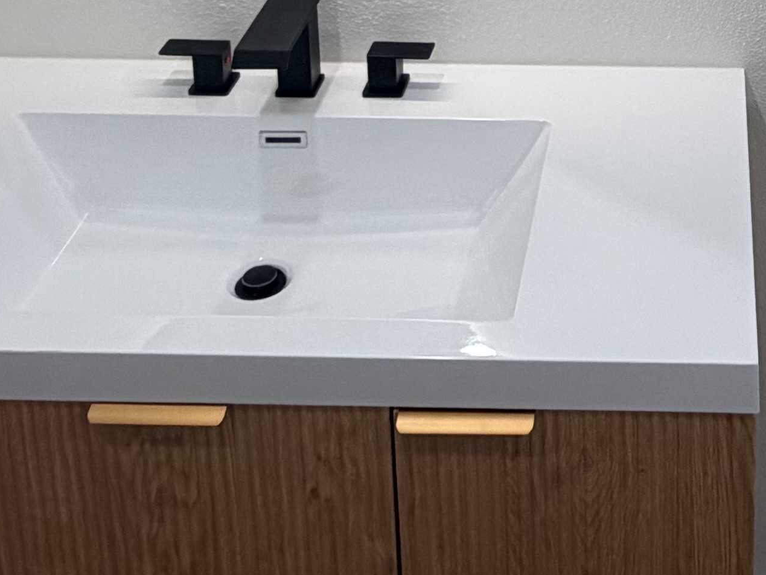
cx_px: 703
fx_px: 1394
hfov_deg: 29.3
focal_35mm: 63
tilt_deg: -12.4
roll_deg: -0.5
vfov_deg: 19.7
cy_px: -330
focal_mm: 2.22
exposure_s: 1/120
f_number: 2.2
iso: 100
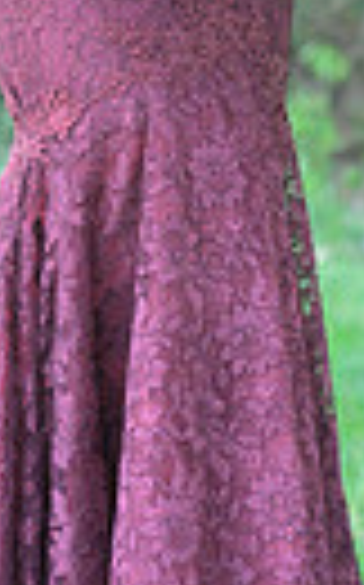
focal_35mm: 301
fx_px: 4788
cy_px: -58
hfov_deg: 4.4
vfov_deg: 6.9
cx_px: 234
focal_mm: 85
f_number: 2.8
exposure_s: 1/250
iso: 400
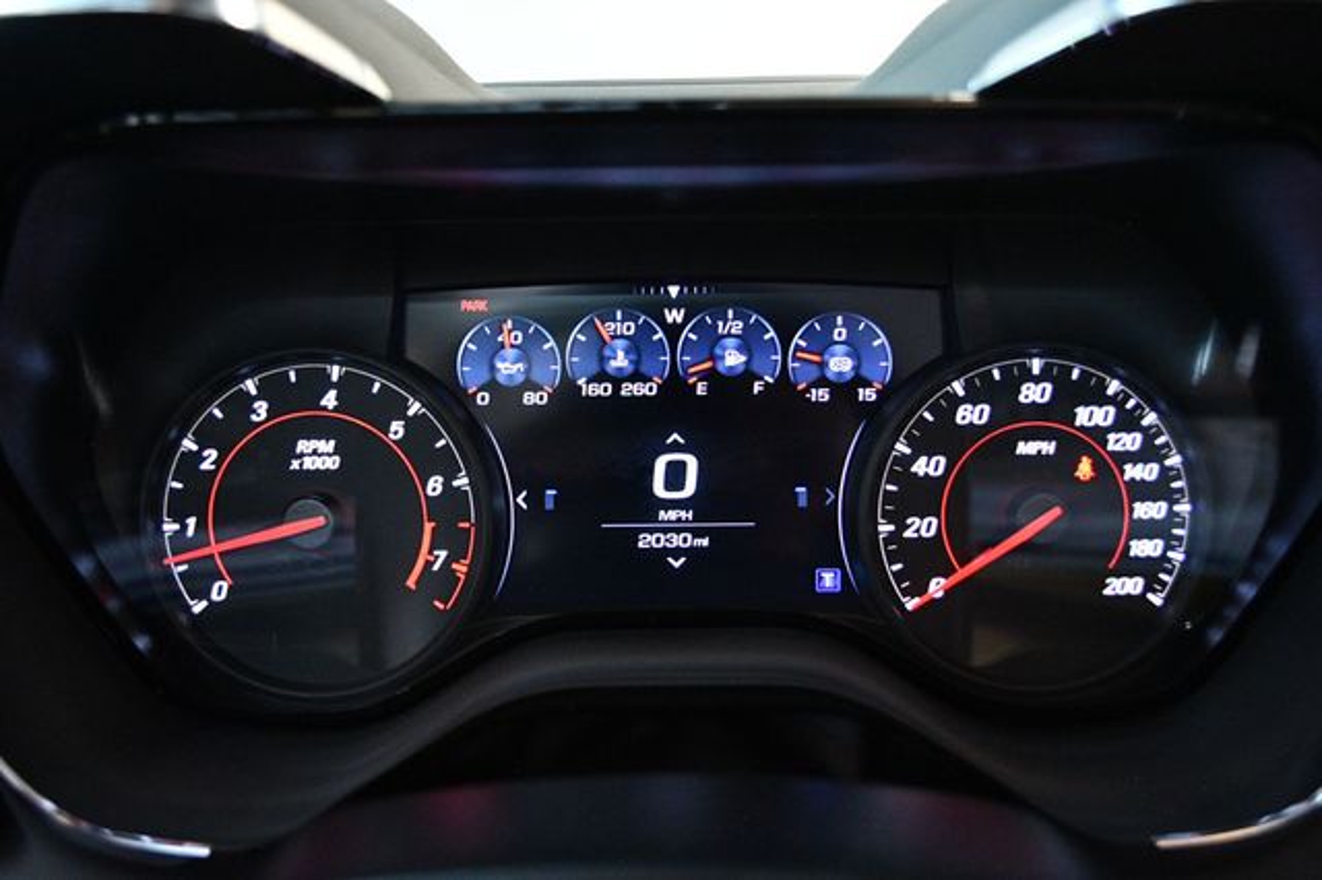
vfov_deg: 43.6
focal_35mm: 30
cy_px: 440
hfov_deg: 62.0
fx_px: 1101
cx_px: 661
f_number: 3.8
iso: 4000
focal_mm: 20
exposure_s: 1/60
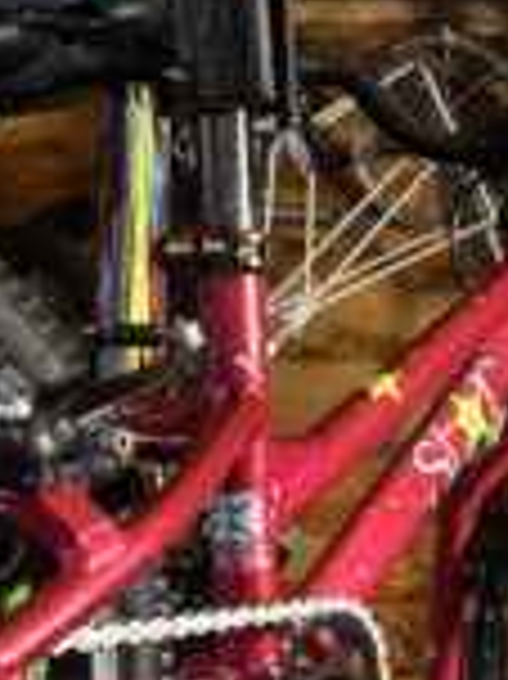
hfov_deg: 23.5
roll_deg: -3.1
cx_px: 337
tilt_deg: -10.5
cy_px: 675
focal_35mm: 62
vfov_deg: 29.2
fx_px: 1215
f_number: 1.6
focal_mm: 5.96
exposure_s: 1/25
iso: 640
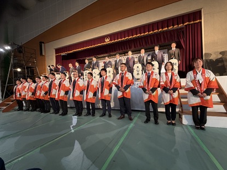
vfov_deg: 81.7
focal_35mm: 15
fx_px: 98
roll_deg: +3.2
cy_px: 88
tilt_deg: -0.5
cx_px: 120
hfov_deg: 98.1
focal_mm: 2.22
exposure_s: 1/60
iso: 200
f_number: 2.2
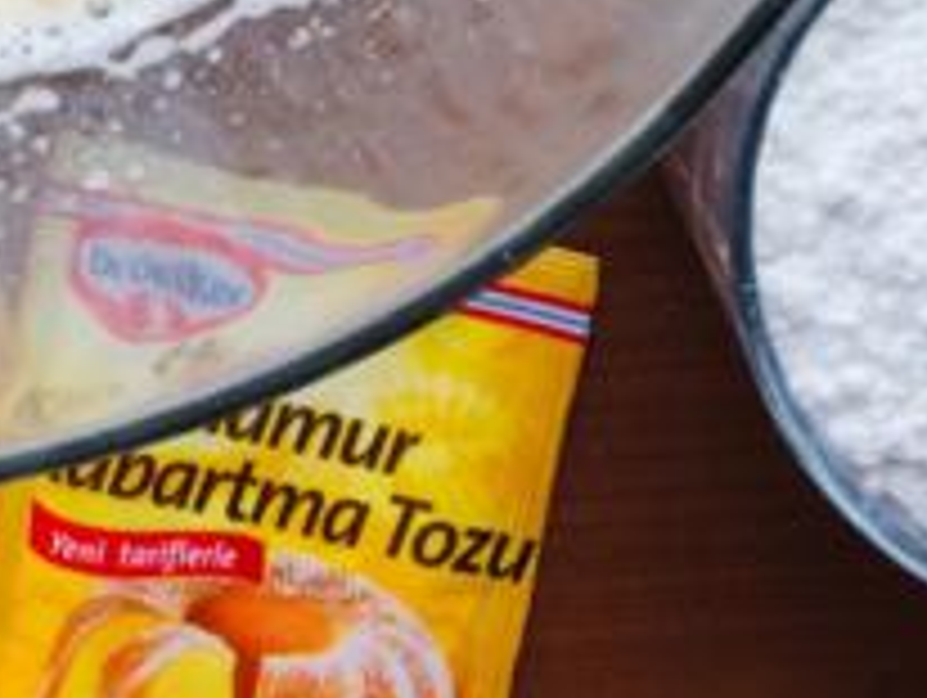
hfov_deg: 19.4
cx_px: -68
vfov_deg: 14.4
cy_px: -288
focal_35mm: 97
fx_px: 2601
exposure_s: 1/33
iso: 64
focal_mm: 4.15
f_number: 2.2
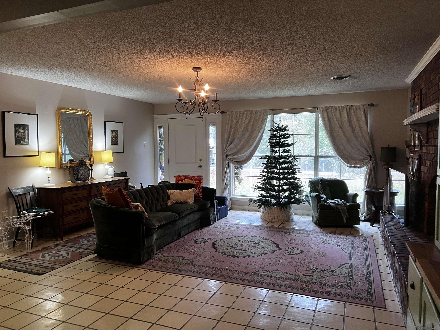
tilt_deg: -3.6
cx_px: 220
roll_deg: -0.1
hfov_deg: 67.3
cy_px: 165
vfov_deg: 53.1
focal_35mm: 26
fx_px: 330
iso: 160
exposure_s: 1/60
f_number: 1.5
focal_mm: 5.7
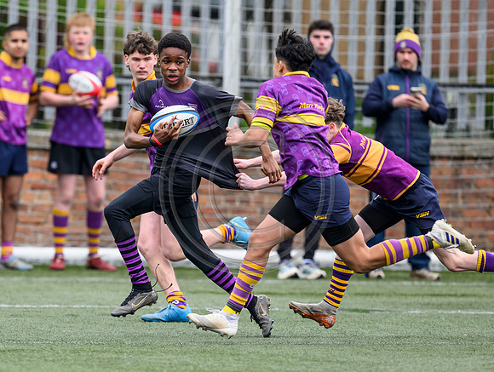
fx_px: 8534
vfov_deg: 2.5
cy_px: 205
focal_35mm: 597
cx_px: 171
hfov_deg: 3.3
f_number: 3.5
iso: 640
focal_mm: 400
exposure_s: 1/1600
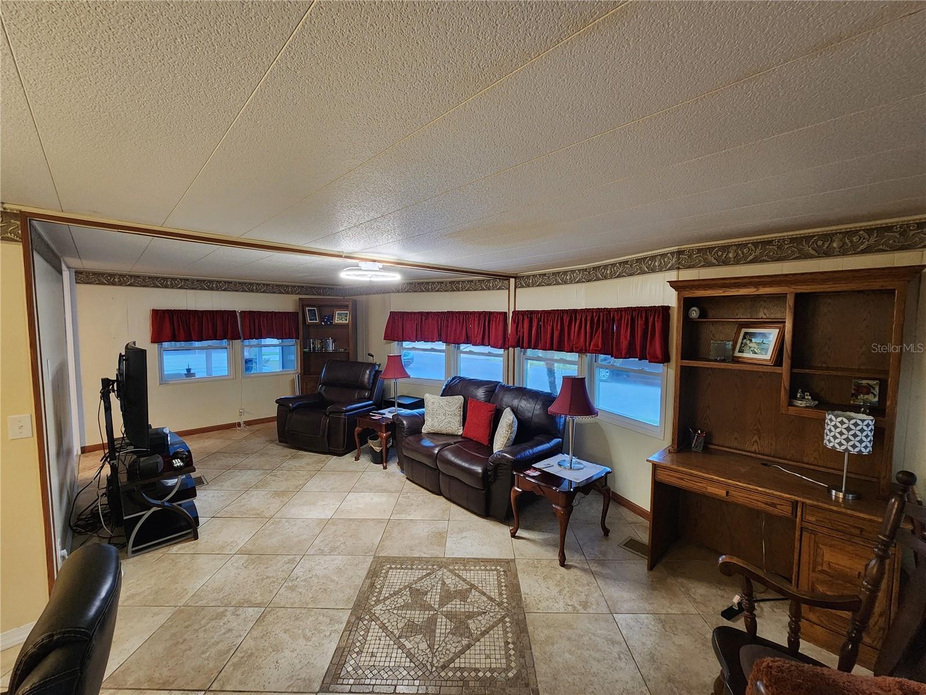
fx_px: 348
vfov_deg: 89.9
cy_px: 348
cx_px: 463
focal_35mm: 13
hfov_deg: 106.2
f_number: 2.2
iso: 400
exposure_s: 1/60
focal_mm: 2.2
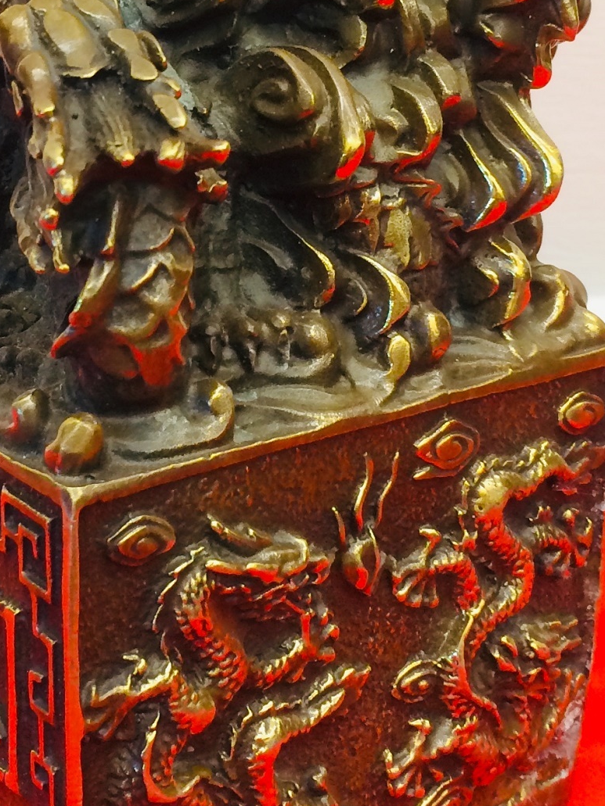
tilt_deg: -16.8
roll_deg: -0.9
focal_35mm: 75
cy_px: 145
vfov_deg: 25.5
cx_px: 135
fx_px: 1748
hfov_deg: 19.5
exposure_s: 1/33
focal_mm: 4.15
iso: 50
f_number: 2.2
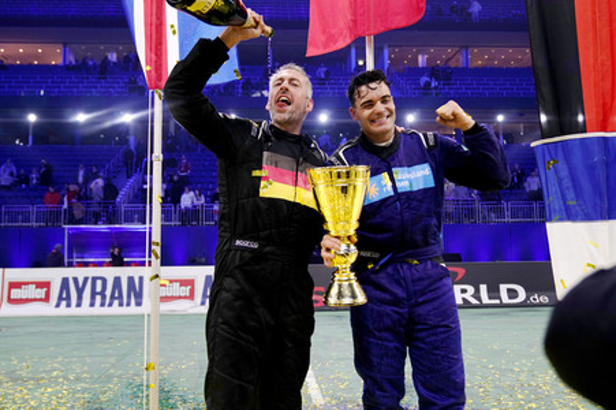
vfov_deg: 43.5
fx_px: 513
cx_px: 308
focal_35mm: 30
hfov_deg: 62.0
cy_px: 205
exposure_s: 1/320
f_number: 3.2
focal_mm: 30
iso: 1000
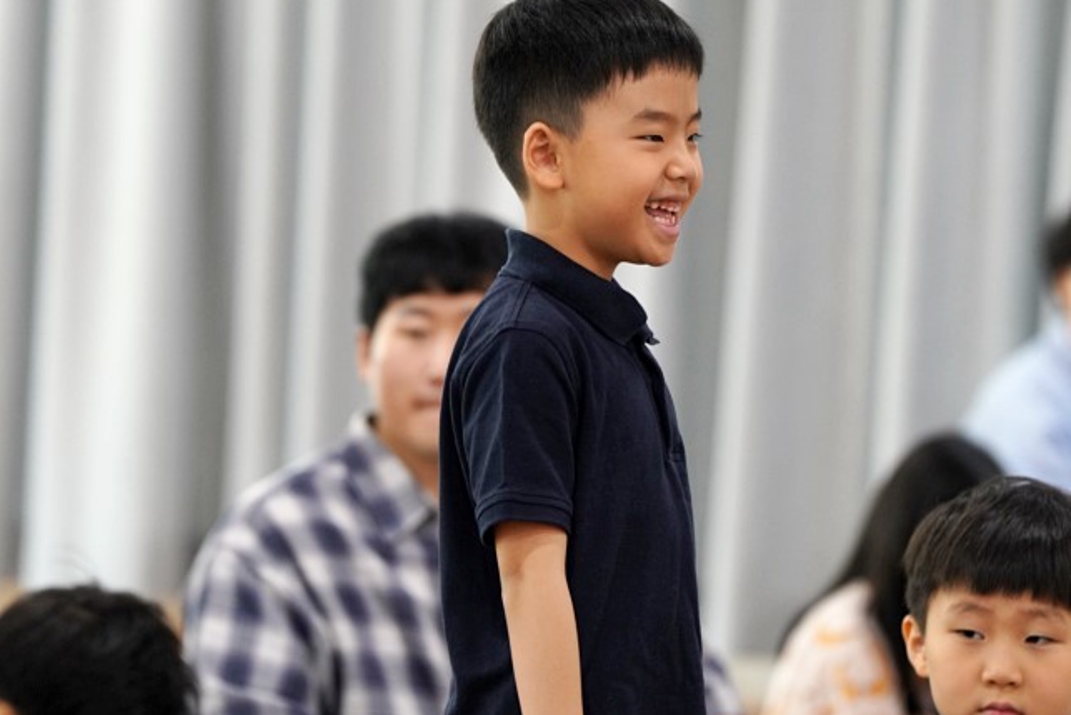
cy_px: 235
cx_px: 568
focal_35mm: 280
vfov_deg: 4.9
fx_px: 8331
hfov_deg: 7.4
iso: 1600
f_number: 3.2
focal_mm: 200
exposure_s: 1/250
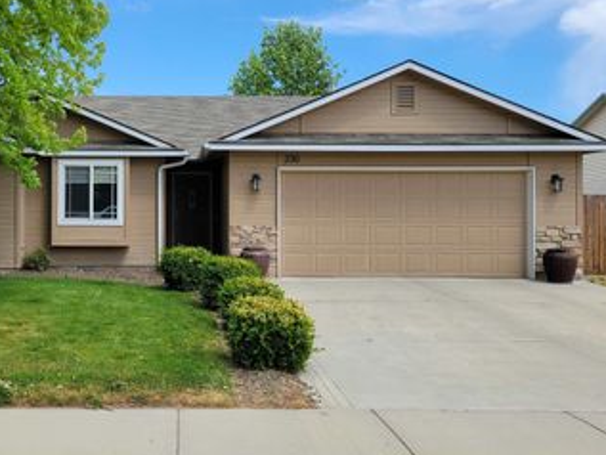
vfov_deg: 35.2
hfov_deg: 44.8
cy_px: 217
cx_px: 182
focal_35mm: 41
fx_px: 718
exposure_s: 1/1700
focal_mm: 5.4
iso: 40
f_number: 1.8
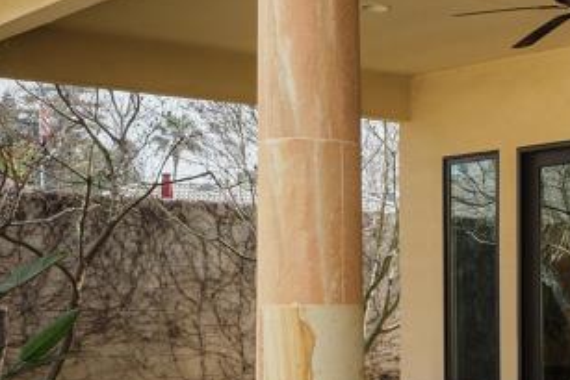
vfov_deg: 16.3
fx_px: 1315
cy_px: 324
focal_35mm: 83
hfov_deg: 23.7
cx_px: 527
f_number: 5.6
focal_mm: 17
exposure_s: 1/800
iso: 400
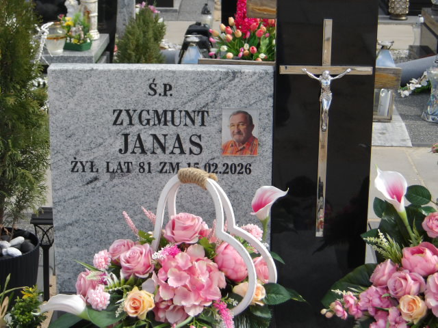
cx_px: 219
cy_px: 164
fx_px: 1101
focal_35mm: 87
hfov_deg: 22.5
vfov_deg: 17.0
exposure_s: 1/306
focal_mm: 15.6
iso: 100
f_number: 5.6
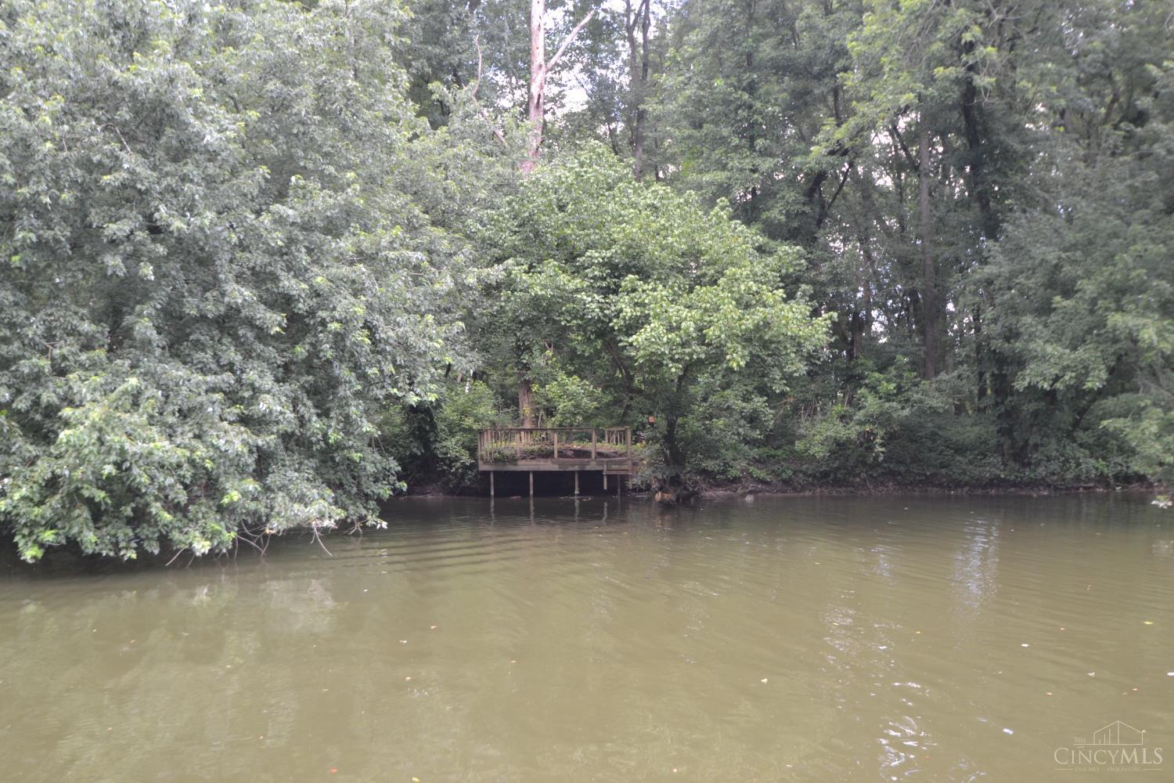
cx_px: 587
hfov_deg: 61.9
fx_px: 978
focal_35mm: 30
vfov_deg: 43.6
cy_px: 392
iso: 400
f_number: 5.6
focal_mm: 20
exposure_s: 1/125
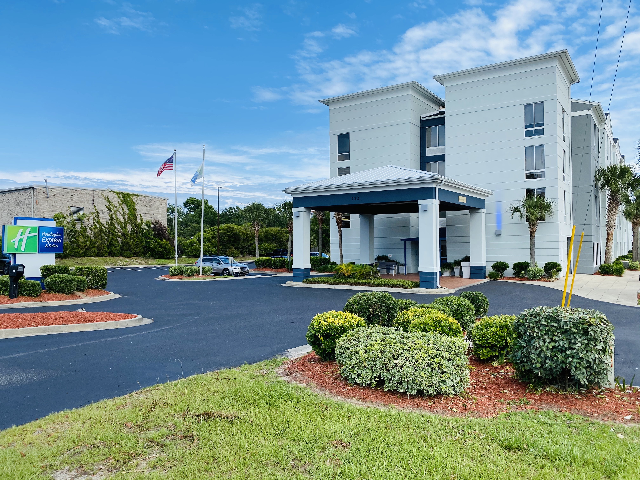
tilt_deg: +1.2
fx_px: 481
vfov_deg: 53.1
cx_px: 320
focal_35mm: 26
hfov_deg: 67.3
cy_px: 240
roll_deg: +0.4
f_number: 1.8
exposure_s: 1/2141
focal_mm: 4.25
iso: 32
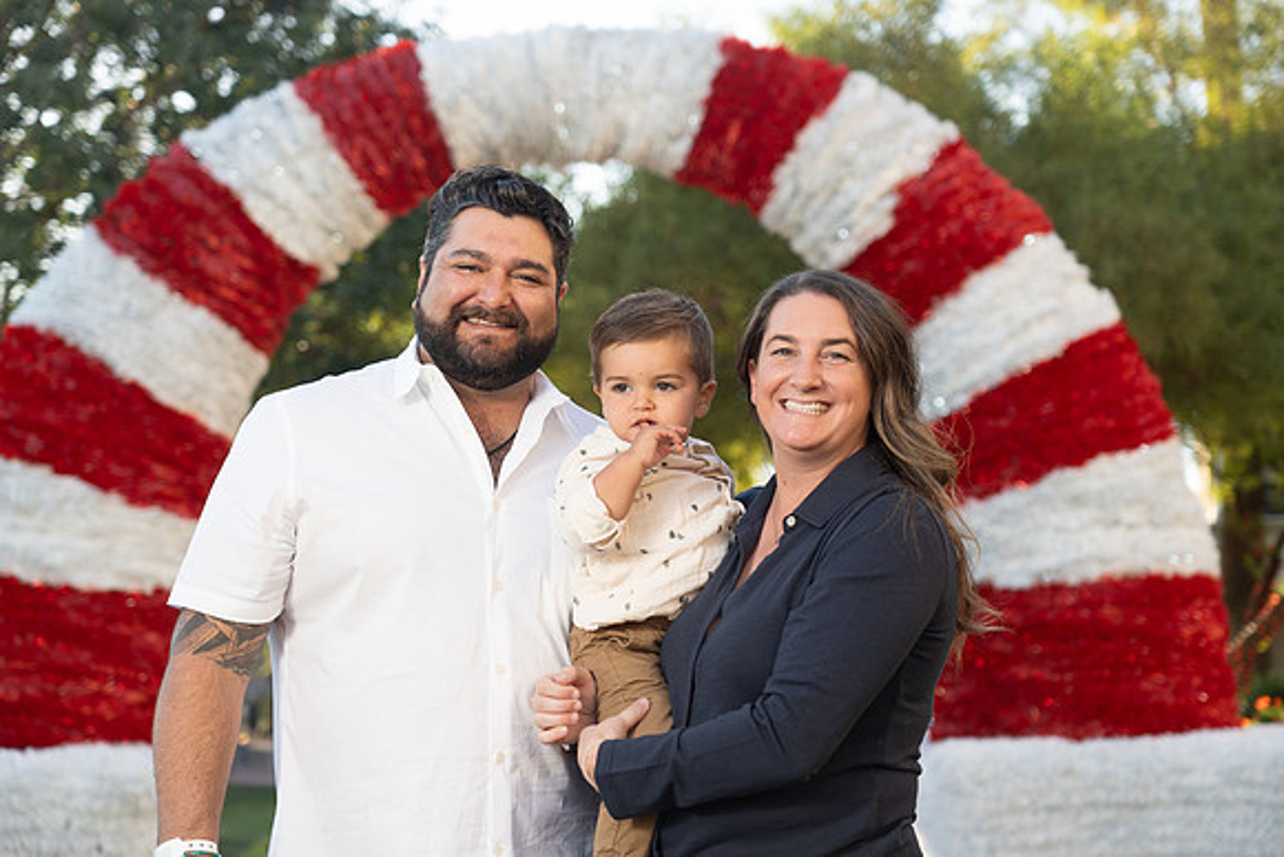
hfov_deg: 31.0
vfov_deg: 20.9
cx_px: 642
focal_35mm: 65
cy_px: 428
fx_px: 2319
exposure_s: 1/200
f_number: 4
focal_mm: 65
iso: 160
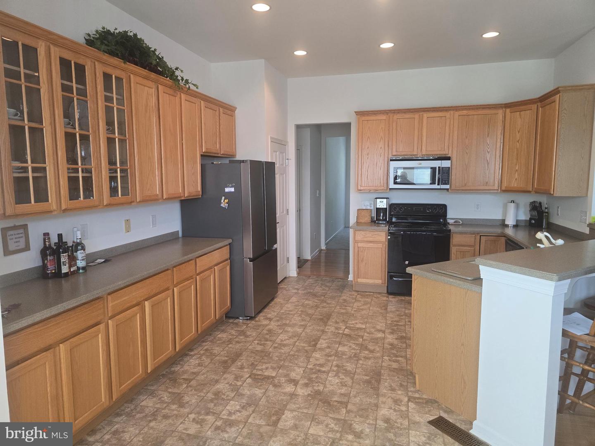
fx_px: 395
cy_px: 223
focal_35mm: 23
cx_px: 298
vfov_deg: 58.9
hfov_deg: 73.9
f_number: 1.7
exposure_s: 1/120
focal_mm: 6.3
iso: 200
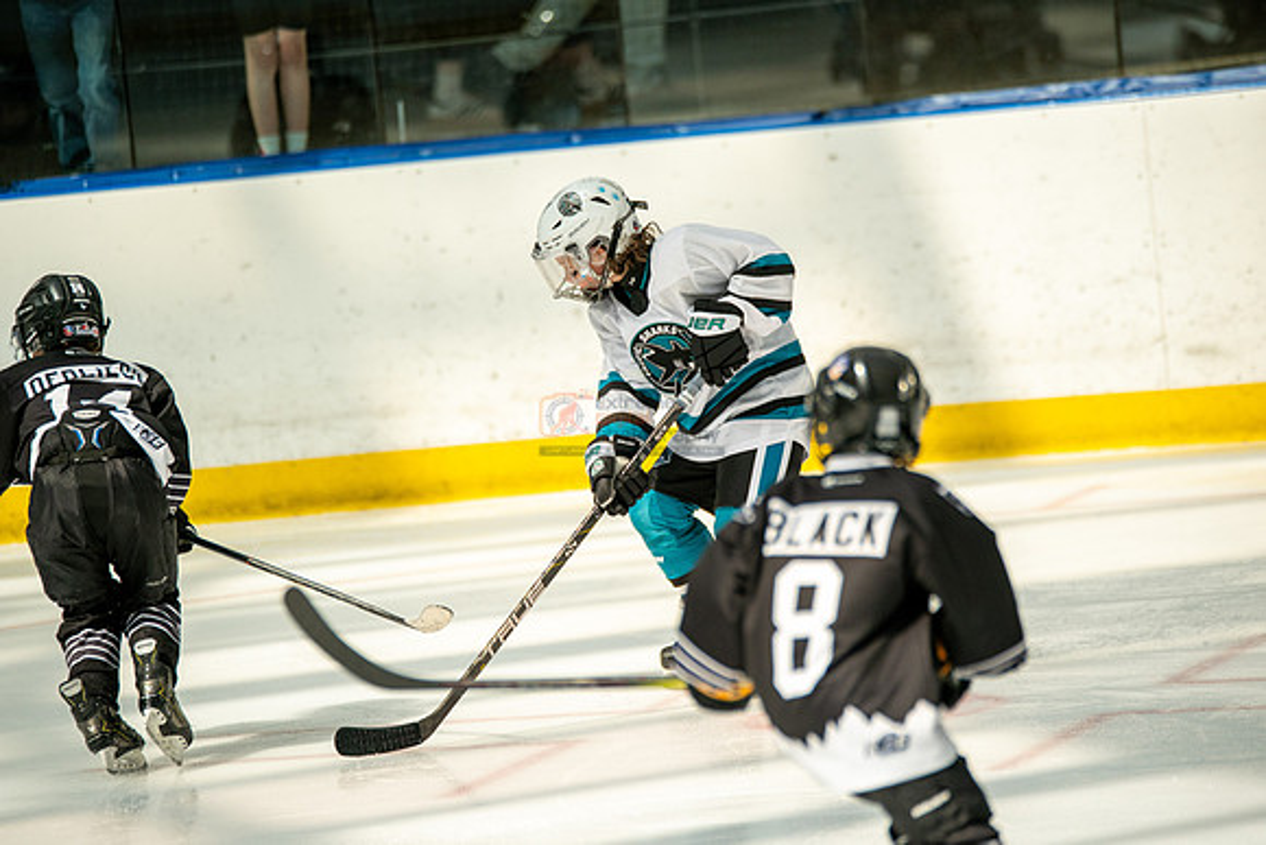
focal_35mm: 261
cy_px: 422
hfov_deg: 7.9
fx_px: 9180
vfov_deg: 5.3
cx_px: 633
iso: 1600
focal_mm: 261
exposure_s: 1/6400
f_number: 3.2
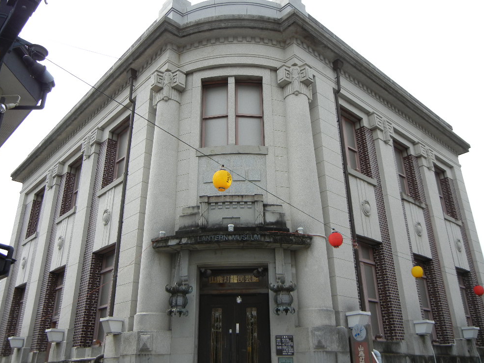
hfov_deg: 58.4
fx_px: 433
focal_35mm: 31
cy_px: 179
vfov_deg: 45.4
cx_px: 244
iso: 160
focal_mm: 5.4
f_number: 3.5
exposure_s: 1/860
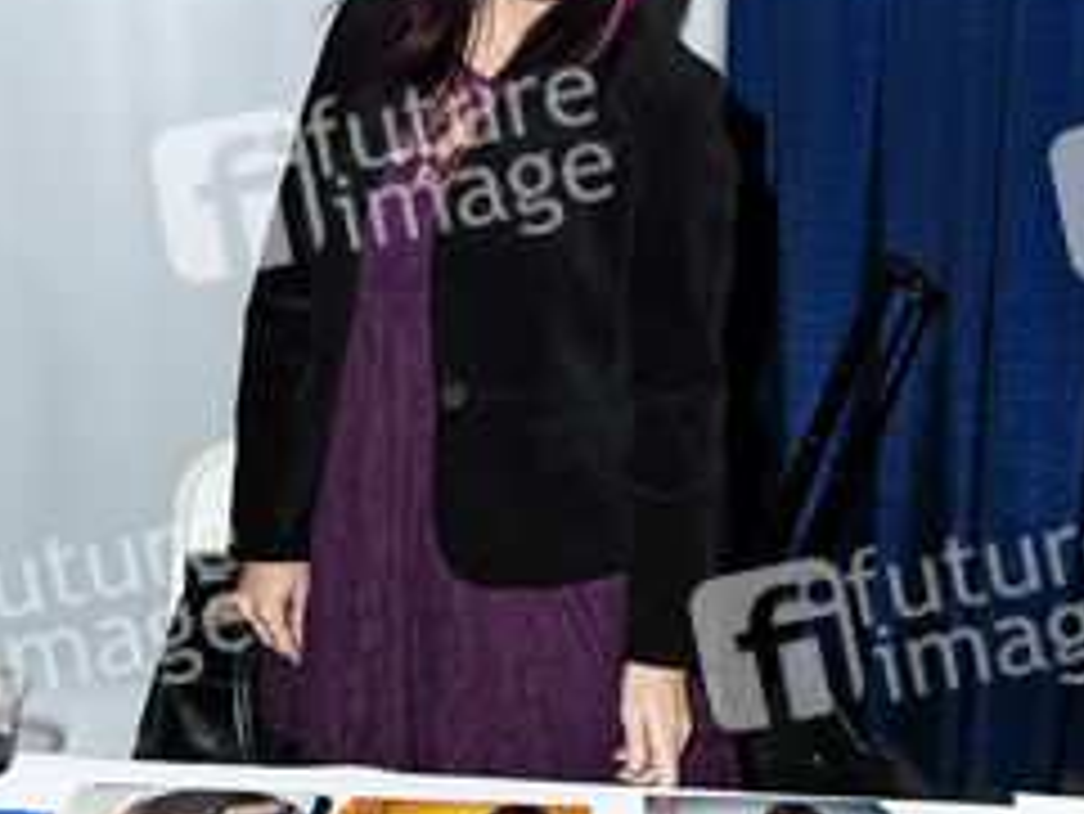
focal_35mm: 51
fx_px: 1598
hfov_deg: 37.5
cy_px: 400
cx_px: 515
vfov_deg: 28.6
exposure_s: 1/320
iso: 400
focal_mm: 32
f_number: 4
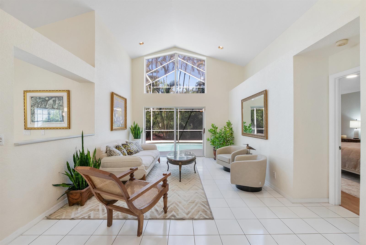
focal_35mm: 15
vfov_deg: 77.4
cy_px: 122
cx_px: 183
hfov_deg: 100.4
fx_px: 153
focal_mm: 10
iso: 800
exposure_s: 1/100
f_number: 8
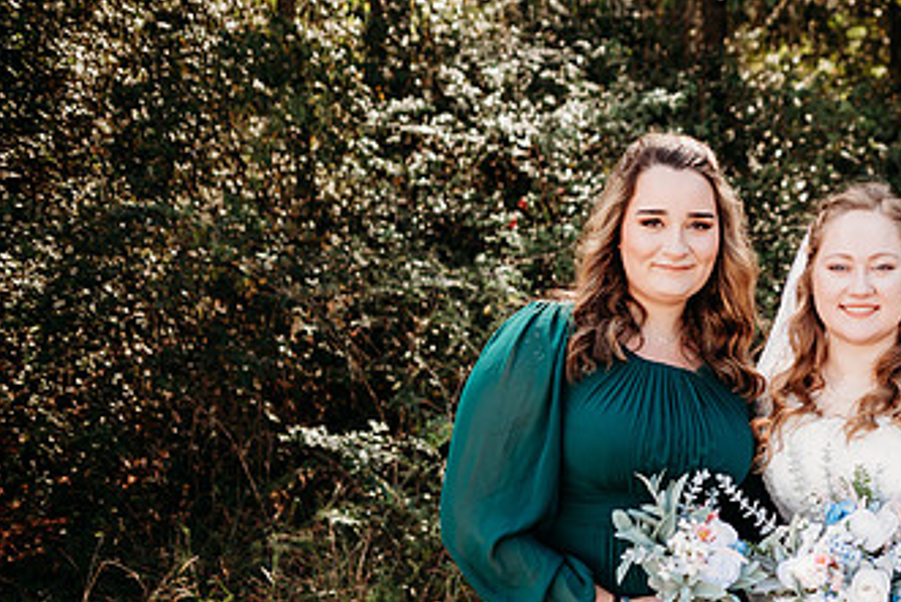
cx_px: 787
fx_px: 1052
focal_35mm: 42
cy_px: 418
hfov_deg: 43.0
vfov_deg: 31.6
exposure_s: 1/800
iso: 100
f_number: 2.2
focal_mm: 24
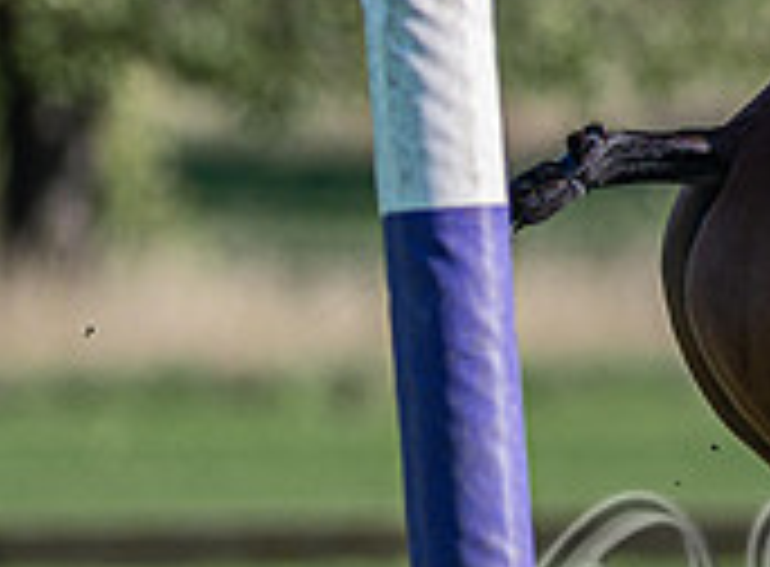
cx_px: 1500
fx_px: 40539
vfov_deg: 0.8
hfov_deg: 1.1
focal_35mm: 1834
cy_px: 230
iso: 160
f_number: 3.2
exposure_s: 1/2000
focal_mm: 300
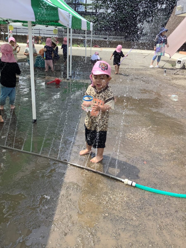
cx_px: 93
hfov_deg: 45.4
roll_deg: -2.0
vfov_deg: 58.4
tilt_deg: -22.7
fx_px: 222
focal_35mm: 31
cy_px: 124
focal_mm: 3.3
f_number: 2.4
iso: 25
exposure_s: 1/823
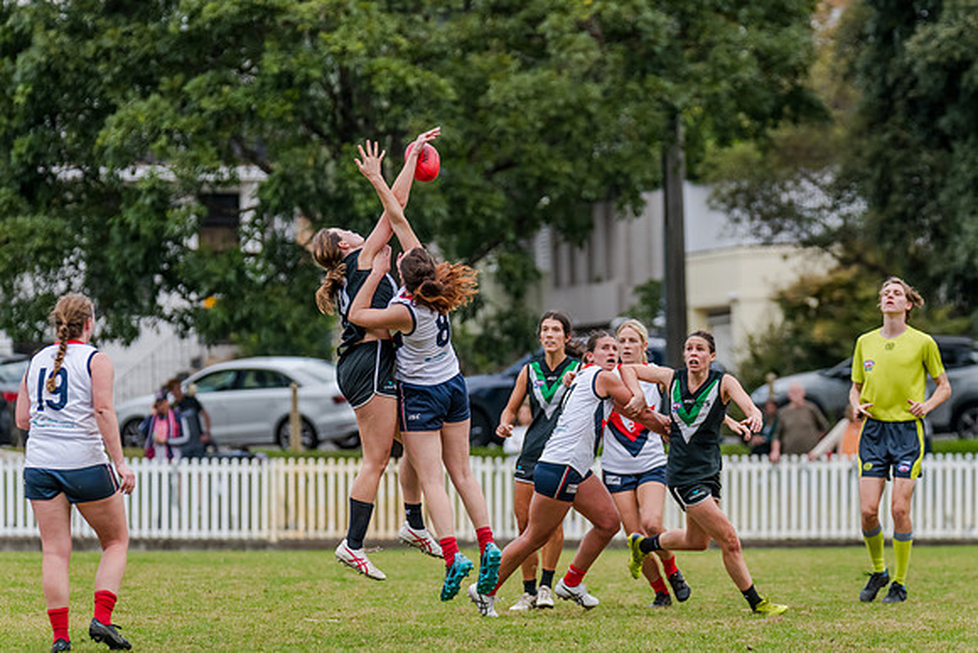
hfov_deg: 7.4
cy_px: 302
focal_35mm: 279
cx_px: 486
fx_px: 7588
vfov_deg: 4.9
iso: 800
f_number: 5
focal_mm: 250
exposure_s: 1/1600
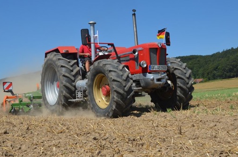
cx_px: 125
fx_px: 343
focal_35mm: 52
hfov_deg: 38.3
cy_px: 64
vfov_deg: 25.8
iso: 100
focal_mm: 22
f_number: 9
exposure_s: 1/320
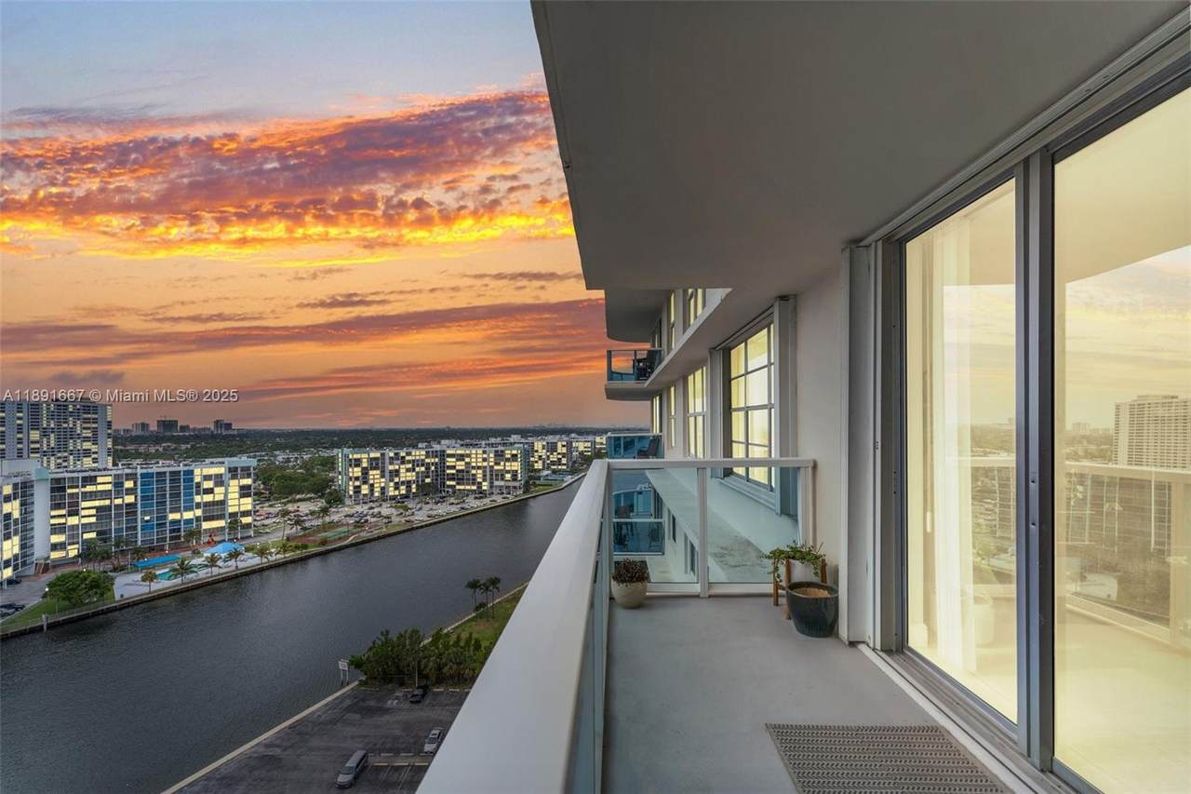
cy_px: 397
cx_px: 596
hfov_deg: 104.3
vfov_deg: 81.2
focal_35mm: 14
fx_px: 463
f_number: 11
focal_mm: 14
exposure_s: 1/125
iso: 100
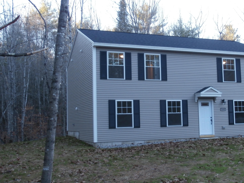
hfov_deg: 39.5
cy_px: 89
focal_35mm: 48
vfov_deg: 30.3
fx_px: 338
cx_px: 149
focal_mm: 6.67
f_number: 3.9
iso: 125
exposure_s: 1/40
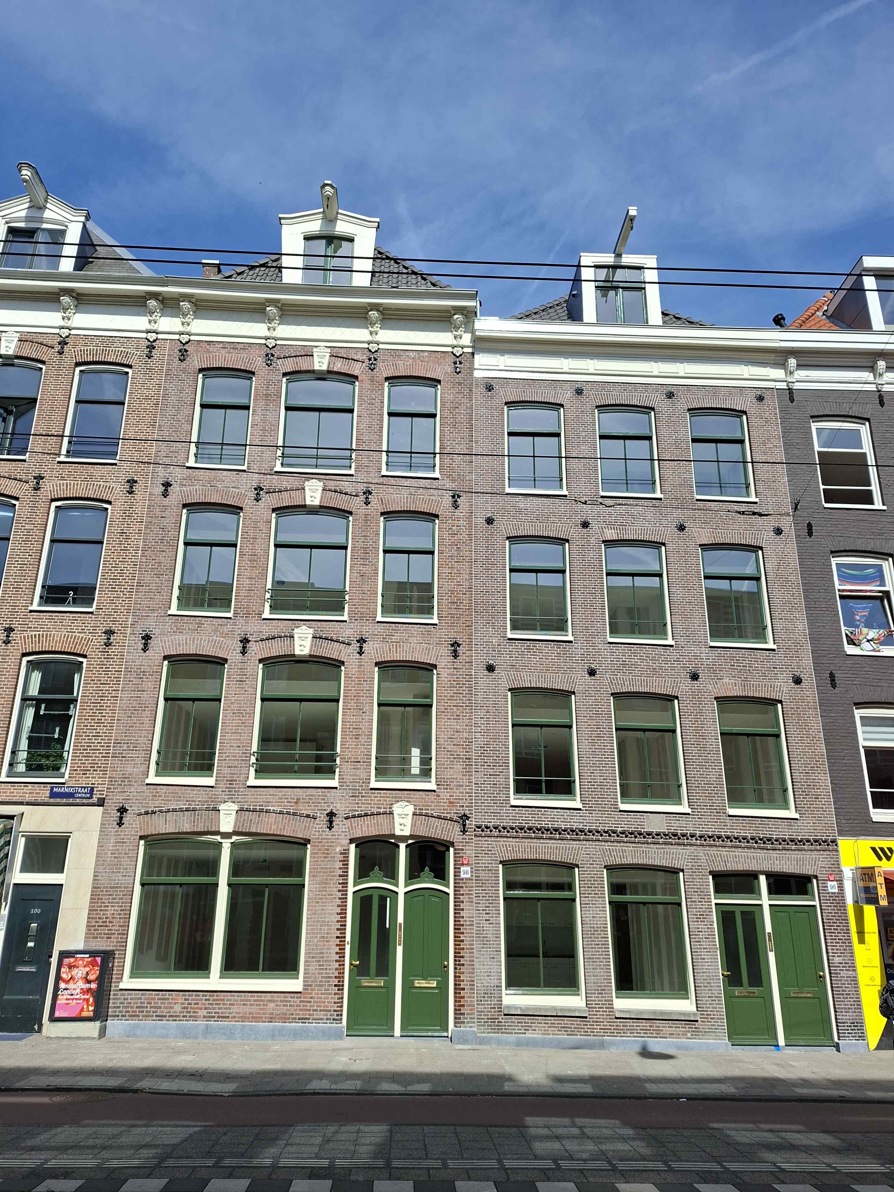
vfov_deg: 73.9
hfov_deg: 58.9
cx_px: 447
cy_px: 596
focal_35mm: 23
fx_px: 792
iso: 50
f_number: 1.8
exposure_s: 1/2336
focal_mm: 5.54
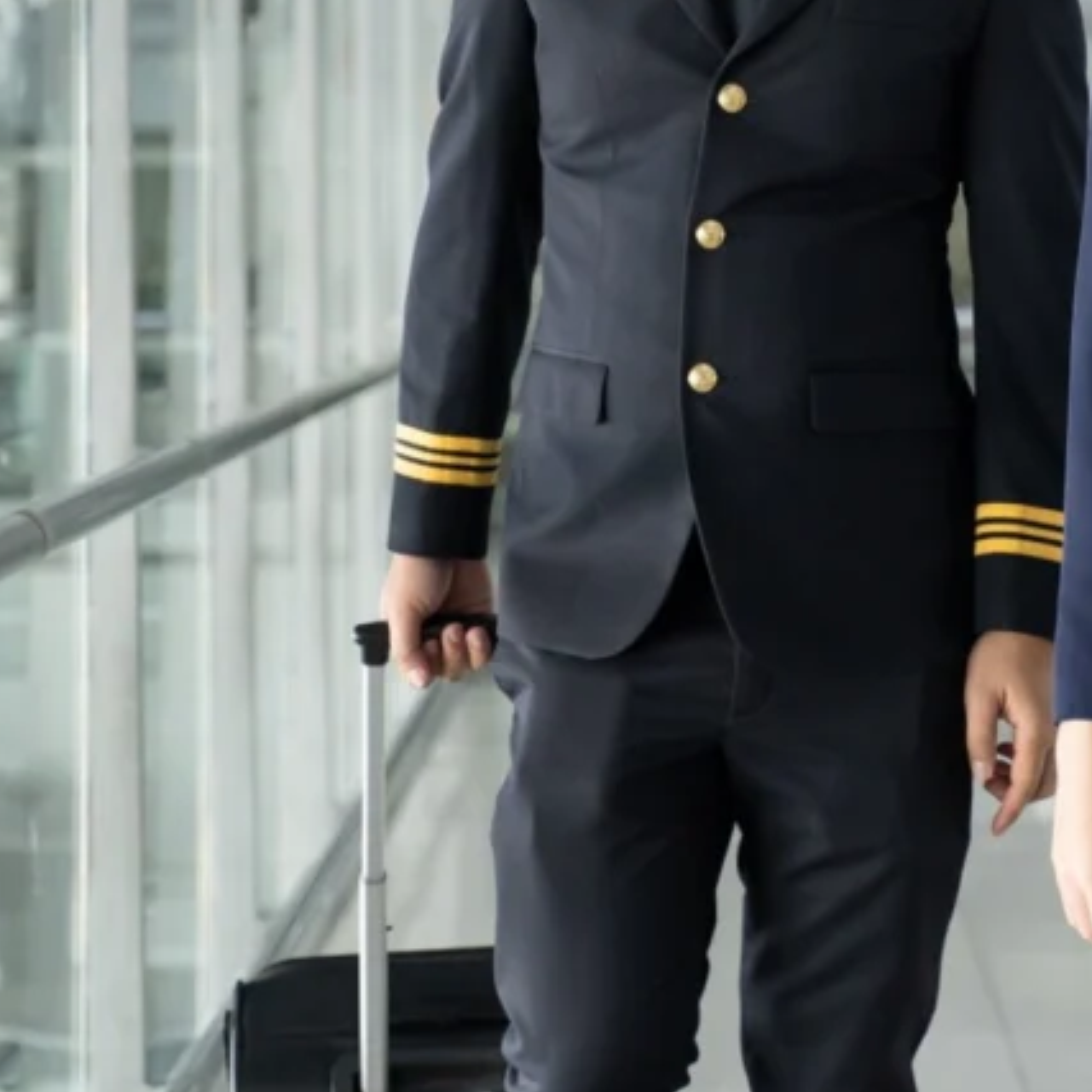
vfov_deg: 11.4
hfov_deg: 11.4
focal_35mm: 153
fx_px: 5461
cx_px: 880
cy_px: 212
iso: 2500
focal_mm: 64
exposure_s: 1/500
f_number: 2.8
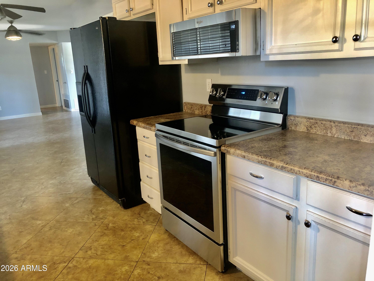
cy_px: 140
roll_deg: +2.5
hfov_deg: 63.4
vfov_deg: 49.7
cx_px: 187
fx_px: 303
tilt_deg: -15.2
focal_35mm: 28
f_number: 1.8
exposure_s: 1/8
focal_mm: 4
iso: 100
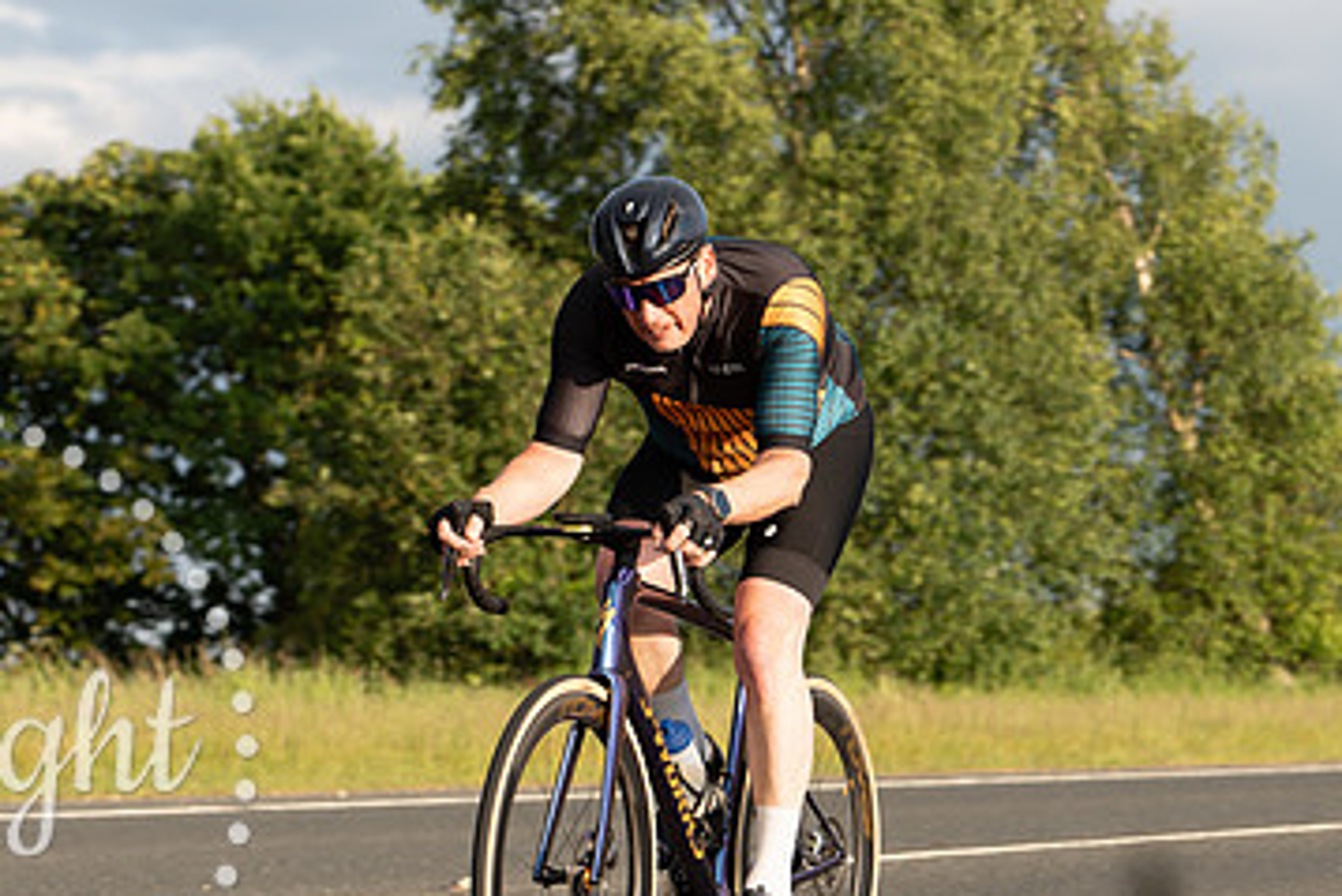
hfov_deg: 13.6
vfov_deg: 9.1
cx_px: 770
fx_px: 5631
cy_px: 547
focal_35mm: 151
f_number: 4
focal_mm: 74
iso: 125
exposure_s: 1/500
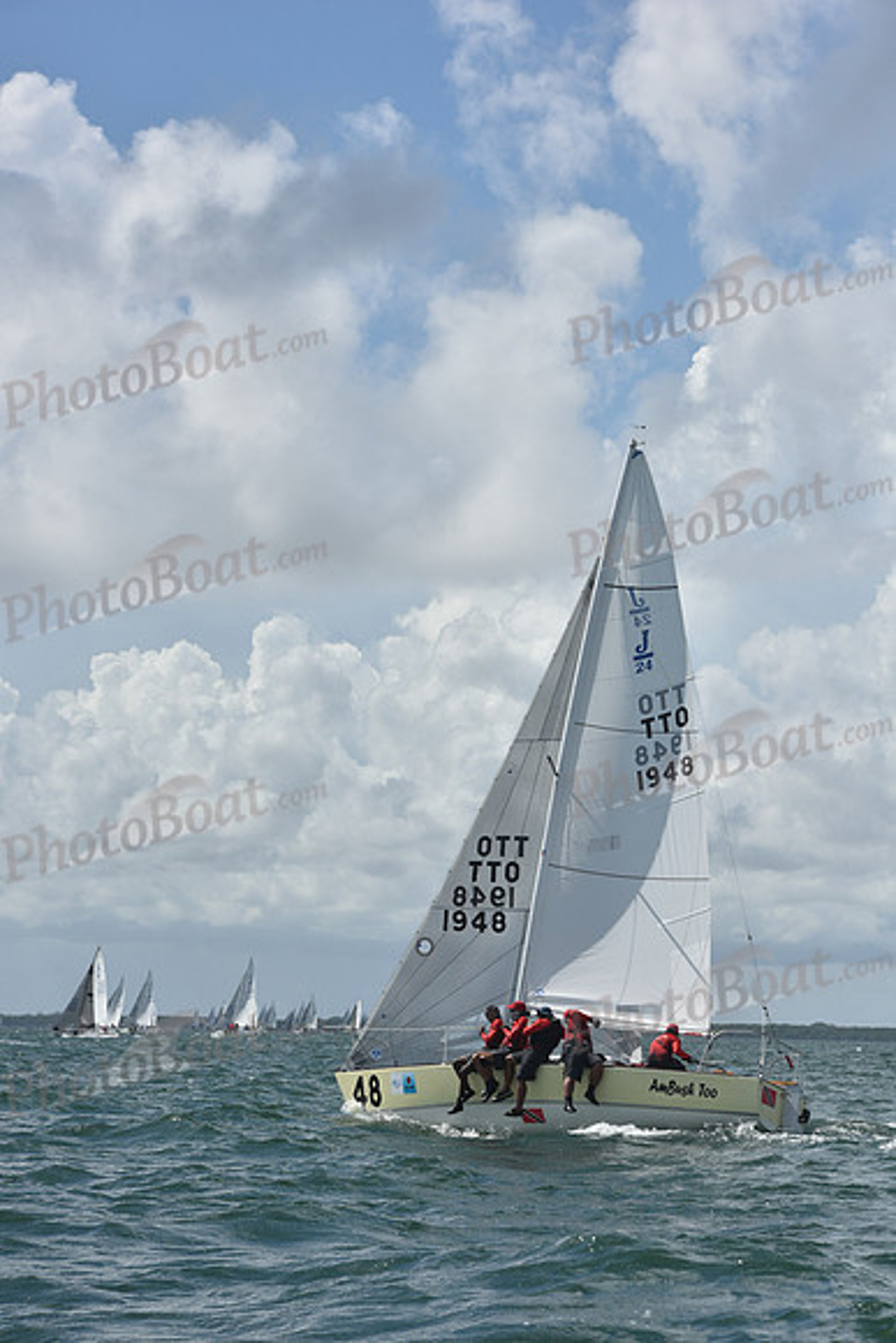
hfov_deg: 14.0
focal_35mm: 98
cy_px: 672
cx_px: 448
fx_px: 3656
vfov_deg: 20.8
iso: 250
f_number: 9
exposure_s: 1/1600
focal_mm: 98
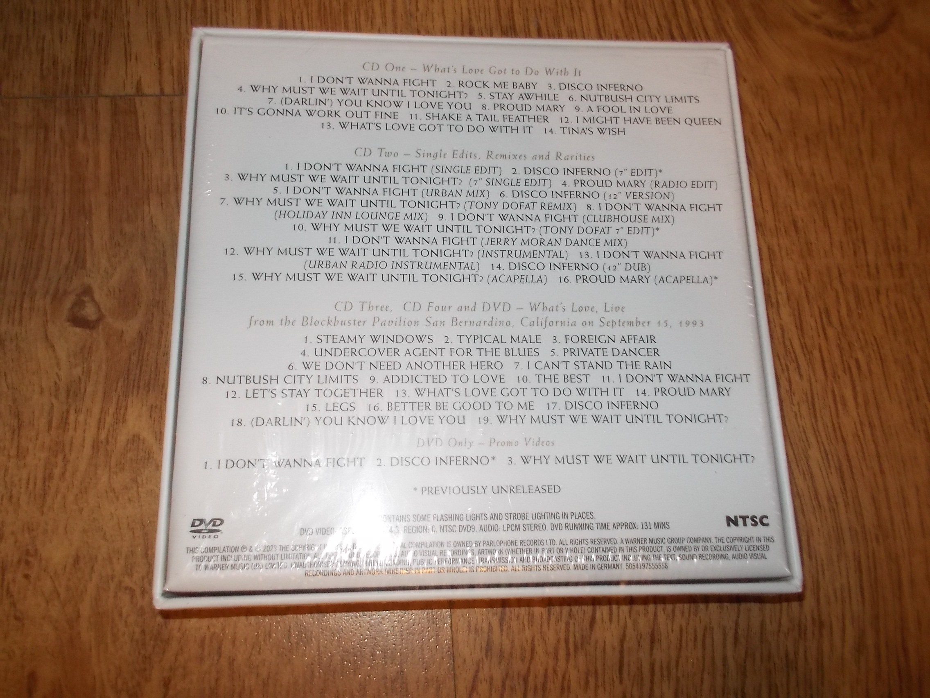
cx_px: 465
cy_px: 349
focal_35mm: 29
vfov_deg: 48.2
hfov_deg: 61.7
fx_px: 779
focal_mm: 4.1
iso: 200
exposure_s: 1/30
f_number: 3.3
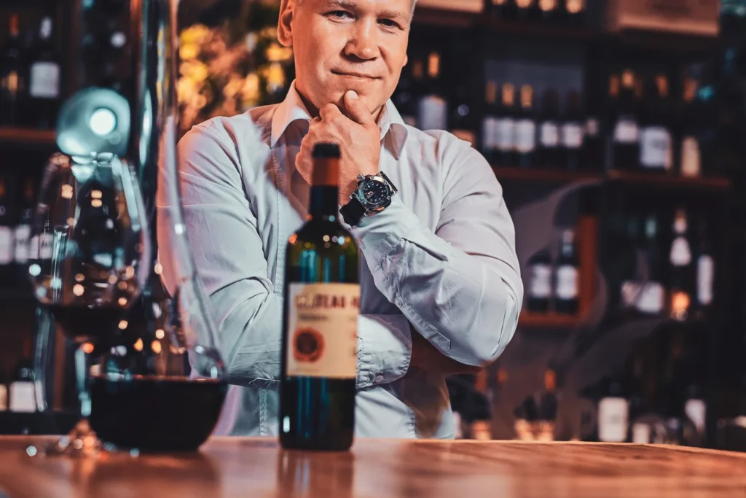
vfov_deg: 16.3
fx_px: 1741
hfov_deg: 24.2
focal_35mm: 84
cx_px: 373
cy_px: 249
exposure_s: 1/125
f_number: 2.2
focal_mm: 56
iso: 320
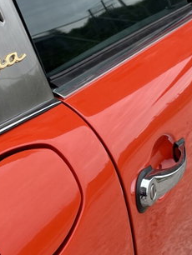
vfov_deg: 22.4
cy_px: 82
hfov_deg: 16.7
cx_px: 4
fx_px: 643
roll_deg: -2.7
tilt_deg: -15.3
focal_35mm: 87
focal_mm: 4.2
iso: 50
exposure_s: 1/1114
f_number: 1.6
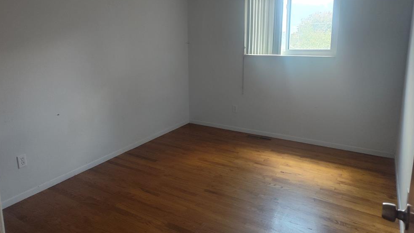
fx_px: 285
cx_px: 202
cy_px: 88
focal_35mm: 26
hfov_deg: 71.9
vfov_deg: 44.1
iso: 913
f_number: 1.8
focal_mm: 5.56
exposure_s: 1/120
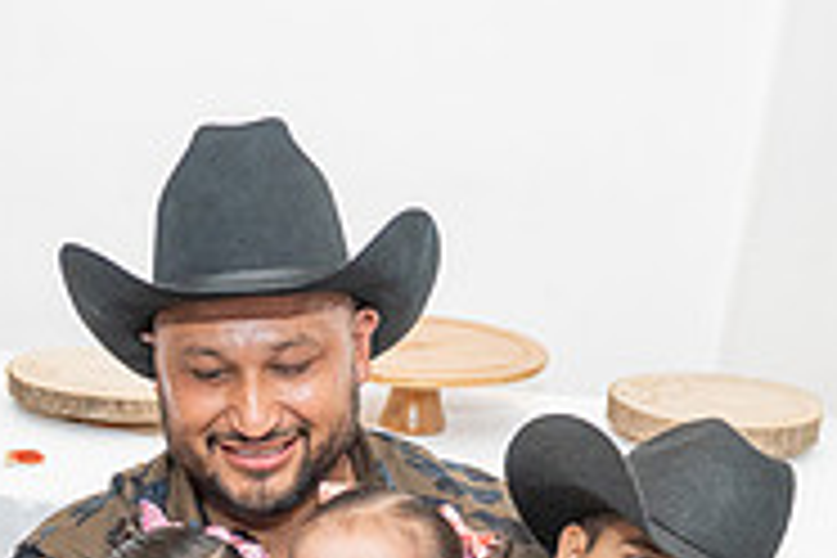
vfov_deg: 15.1
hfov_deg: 24.4
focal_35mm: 82
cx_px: 179
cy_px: 903
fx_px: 1906
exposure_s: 1/160
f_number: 3.2
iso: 800
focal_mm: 24
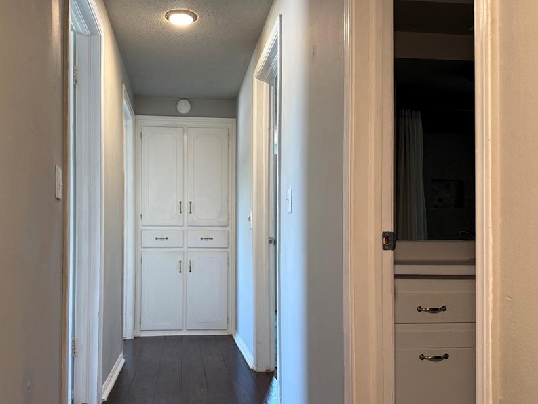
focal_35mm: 31
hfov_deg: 58.0
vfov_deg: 45.3
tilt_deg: +0.5
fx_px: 482
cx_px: 221
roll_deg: -0.7
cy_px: 236
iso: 160
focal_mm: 6.76
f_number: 1.78
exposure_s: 1/60
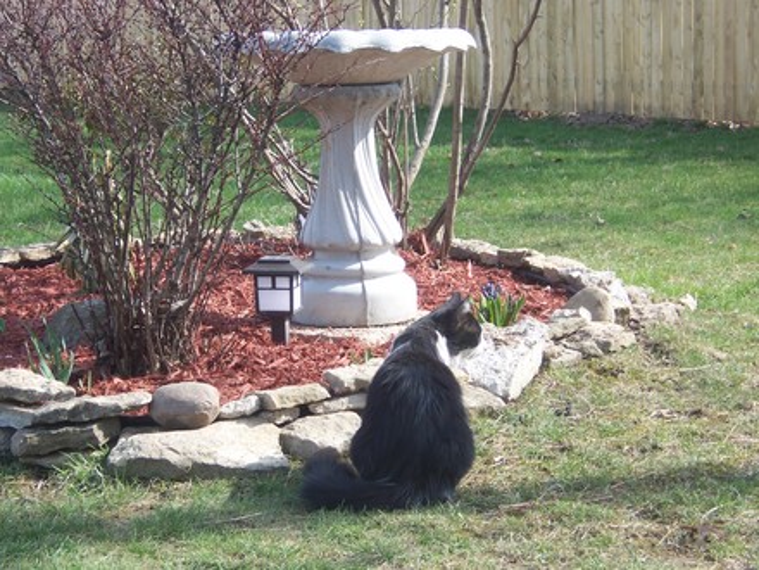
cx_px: 380
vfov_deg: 14.8
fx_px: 2193
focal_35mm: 100
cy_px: 285
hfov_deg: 19.6
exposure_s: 1/125
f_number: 4.9
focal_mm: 16.6
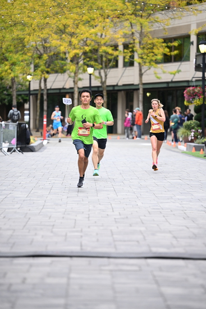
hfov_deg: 10.2
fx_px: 1158
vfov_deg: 15.2
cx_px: 103
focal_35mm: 135
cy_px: 154
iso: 1250
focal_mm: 135
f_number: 2.8
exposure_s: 1/1250
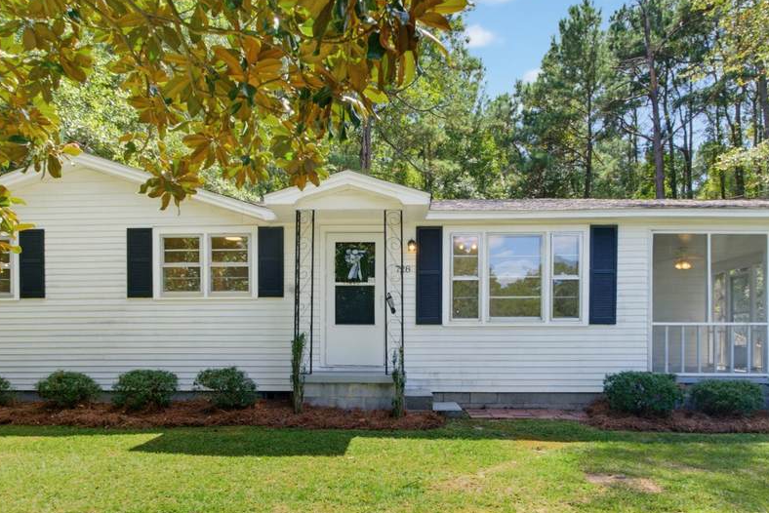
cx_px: 391
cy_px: 296
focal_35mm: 26
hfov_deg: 69.4
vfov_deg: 49.4
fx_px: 556
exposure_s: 1/60
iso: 500
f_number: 11
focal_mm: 16
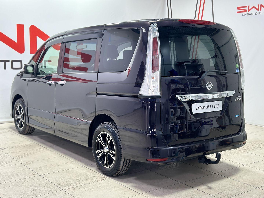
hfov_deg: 39.7
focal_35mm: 48
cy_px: 99
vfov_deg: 30.3
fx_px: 366
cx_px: 132
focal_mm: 6.86
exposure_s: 1/50
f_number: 1.78
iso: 125
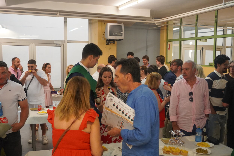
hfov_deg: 48.5
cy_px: 77
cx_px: 120
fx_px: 260
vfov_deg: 33.4
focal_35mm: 40
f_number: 4.5
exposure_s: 1/160
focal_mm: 26
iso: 2000
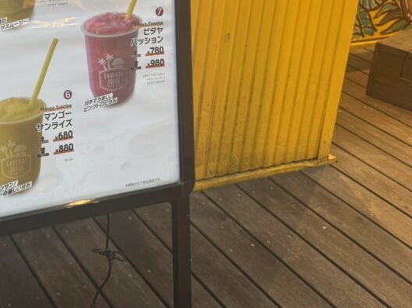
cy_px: -14
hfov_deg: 30.6
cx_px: -12
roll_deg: -1.6
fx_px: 690
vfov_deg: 23.9
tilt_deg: -17.0
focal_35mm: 58
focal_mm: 6.76
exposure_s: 1/50
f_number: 1.78
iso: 160
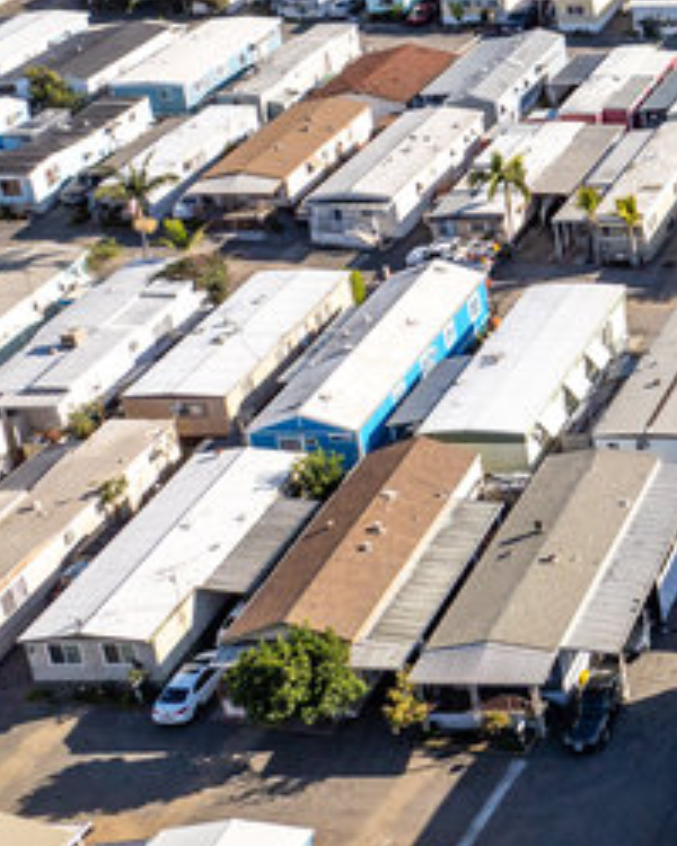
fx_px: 1803
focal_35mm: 72
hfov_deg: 16.9
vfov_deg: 24.9
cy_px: -36
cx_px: 1280
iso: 120
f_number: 2.8
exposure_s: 1/60
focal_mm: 12.29
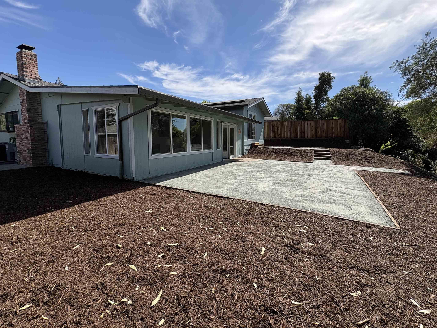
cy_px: 154
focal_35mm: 15
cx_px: 225
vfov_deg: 81.7
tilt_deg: -3.2
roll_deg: +0.5
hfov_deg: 98.1
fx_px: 189
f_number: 2.2
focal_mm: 2.22
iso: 40
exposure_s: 1/1449
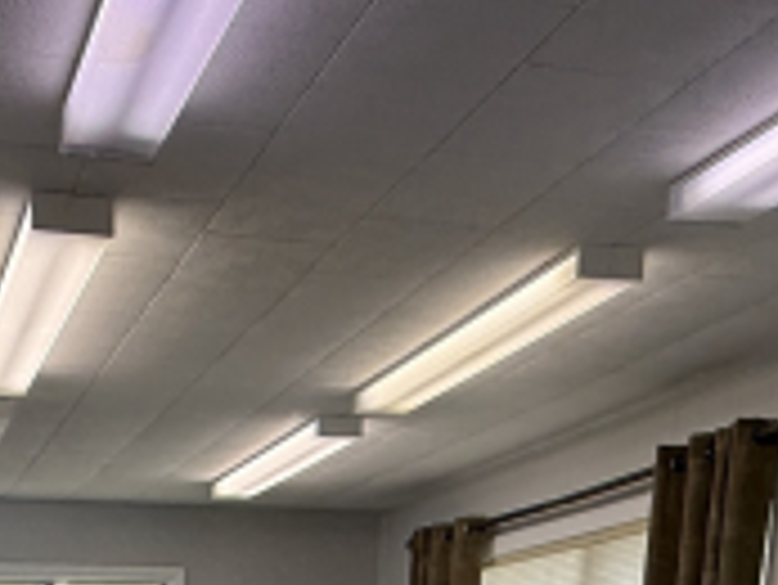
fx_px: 1215
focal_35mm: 54
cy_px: 1017
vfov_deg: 20.4
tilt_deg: -13.4
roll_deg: +0.7
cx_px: 187
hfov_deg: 34.7
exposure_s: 1/120
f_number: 2.2
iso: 250
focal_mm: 2.22
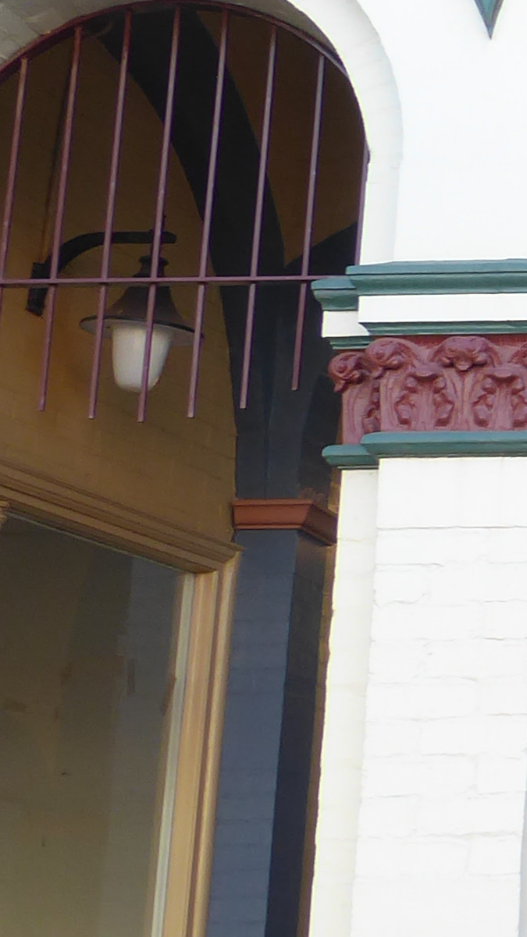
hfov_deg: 10.9
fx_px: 2436
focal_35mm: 98
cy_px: 310
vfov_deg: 21.7
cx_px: 1166
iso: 100
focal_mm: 4.7
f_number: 3.4
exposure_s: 1/60
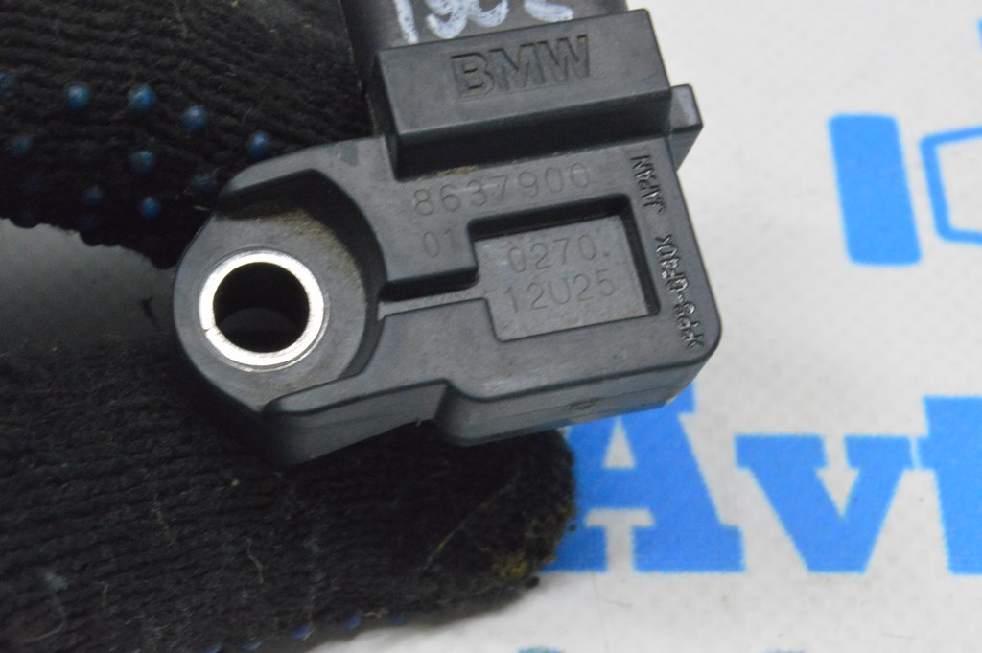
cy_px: 326
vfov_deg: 16.5
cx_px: 491
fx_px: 2249
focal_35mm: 82
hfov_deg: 24.6
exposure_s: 1/15
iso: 6400
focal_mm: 55
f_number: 20
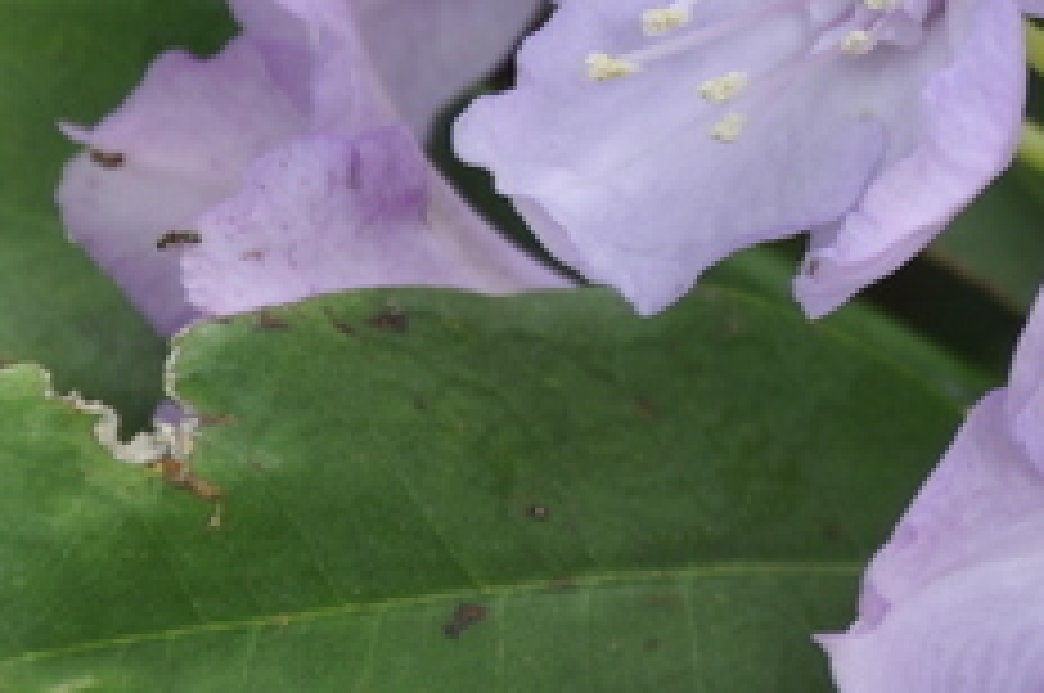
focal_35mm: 414
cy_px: -76
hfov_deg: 5.0
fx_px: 11989
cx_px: 1224
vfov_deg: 3.3
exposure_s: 1/125
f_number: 5.6
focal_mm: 80
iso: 220
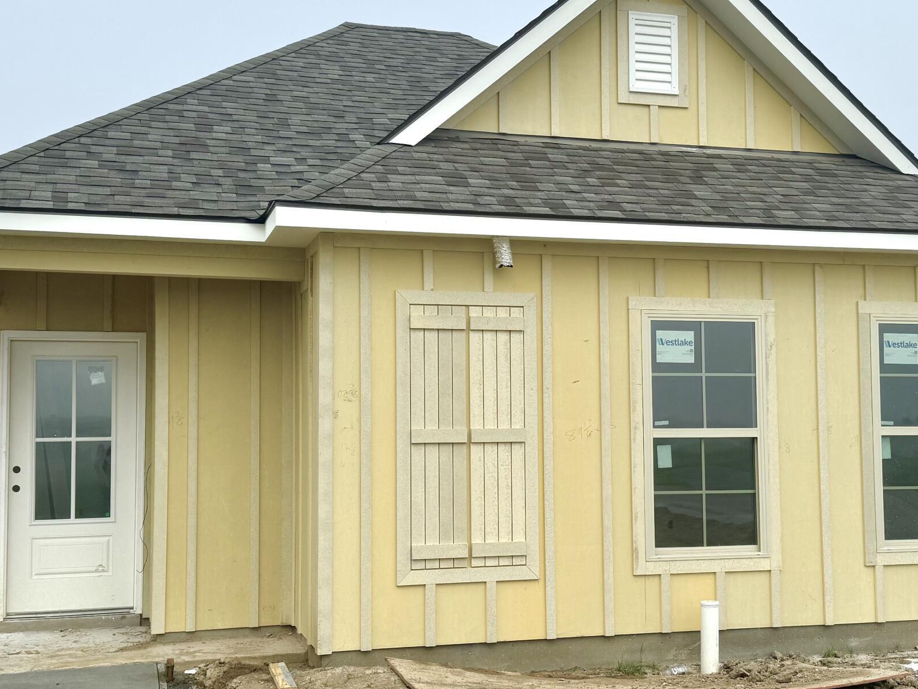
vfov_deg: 32.2
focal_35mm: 45
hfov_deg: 42.1
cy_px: 366
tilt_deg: +3.5
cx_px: 481
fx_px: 1193
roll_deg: +0.9
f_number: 1.78
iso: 80
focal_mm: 6.76
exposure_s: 1/3247
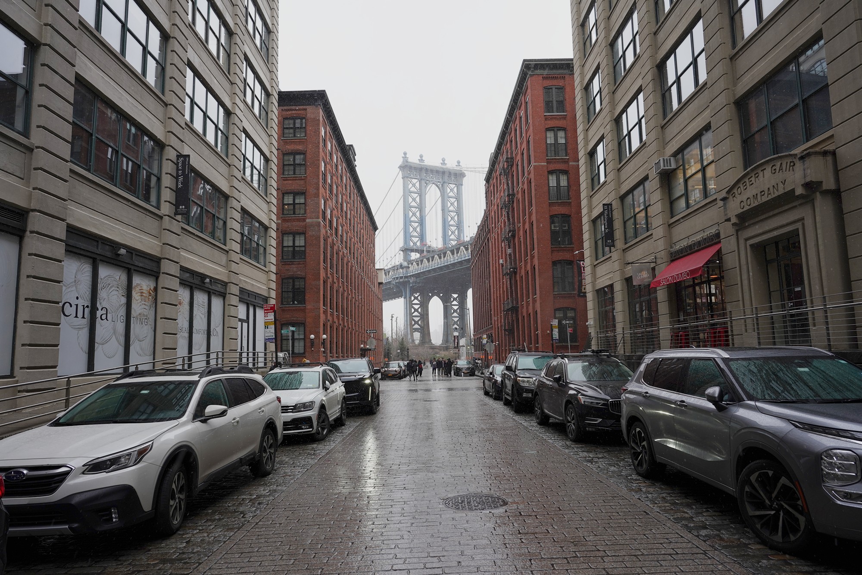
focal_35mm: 21
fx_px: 503
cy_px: 288
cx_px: 431
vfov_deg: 59.5
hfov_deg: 81.2
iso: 320
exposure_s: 1/125
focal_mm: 21
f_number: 6.3
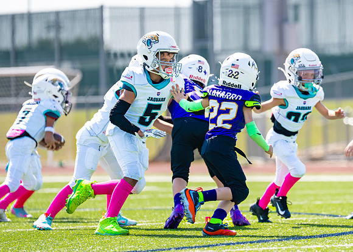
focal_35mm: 303
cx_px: 268
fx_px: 3040
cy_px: 127
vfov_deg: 4.7
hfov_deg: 6.6
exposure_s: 1/1250
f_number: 2.8
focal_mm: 200
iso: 100
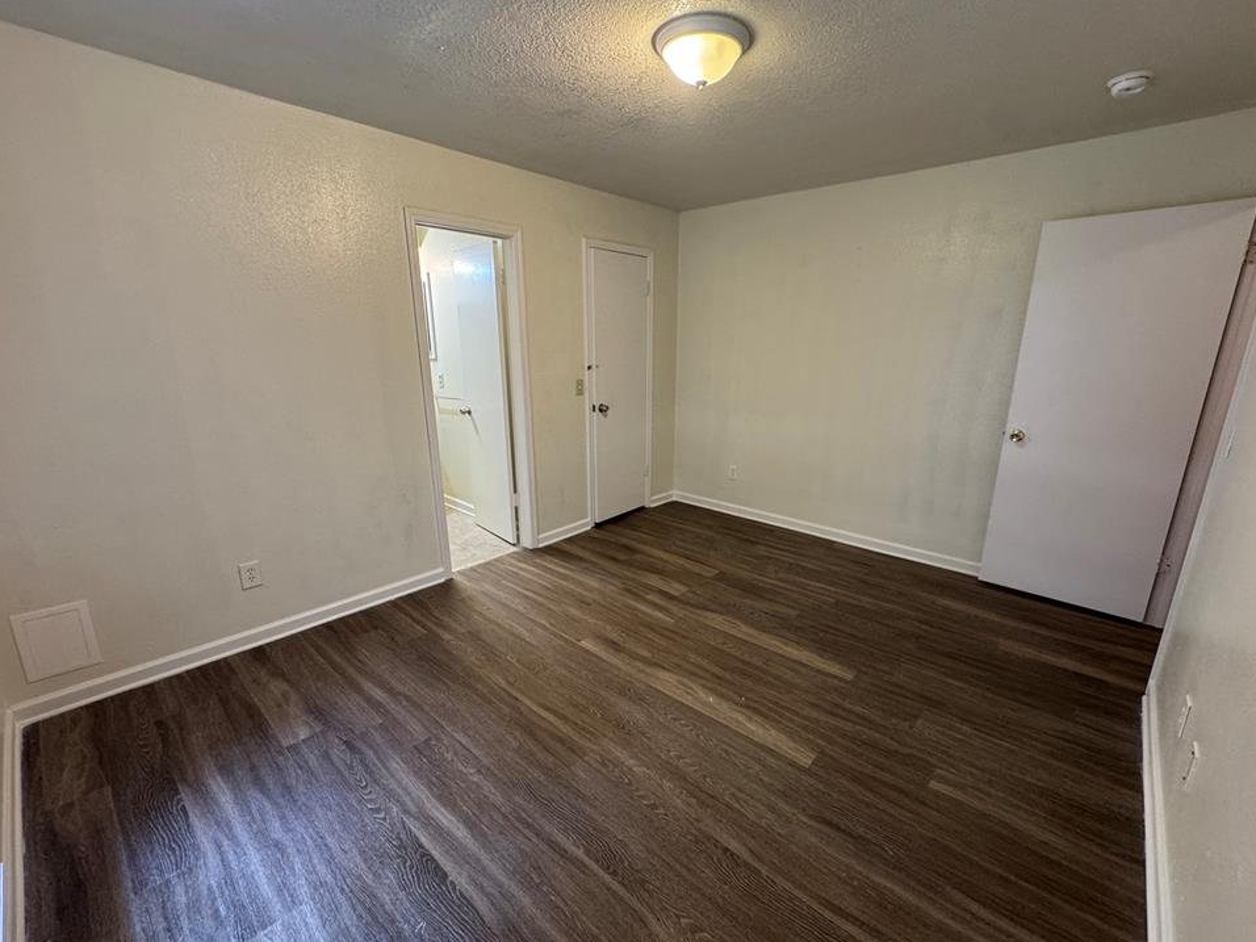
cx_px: 640
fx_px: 544
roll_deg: -0.3
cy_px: 485
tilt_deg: -16.1
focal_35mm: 15
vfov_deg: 81.7
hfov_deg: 98.2
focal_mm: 2.22
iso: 250
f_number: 2.2
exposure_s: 1/60
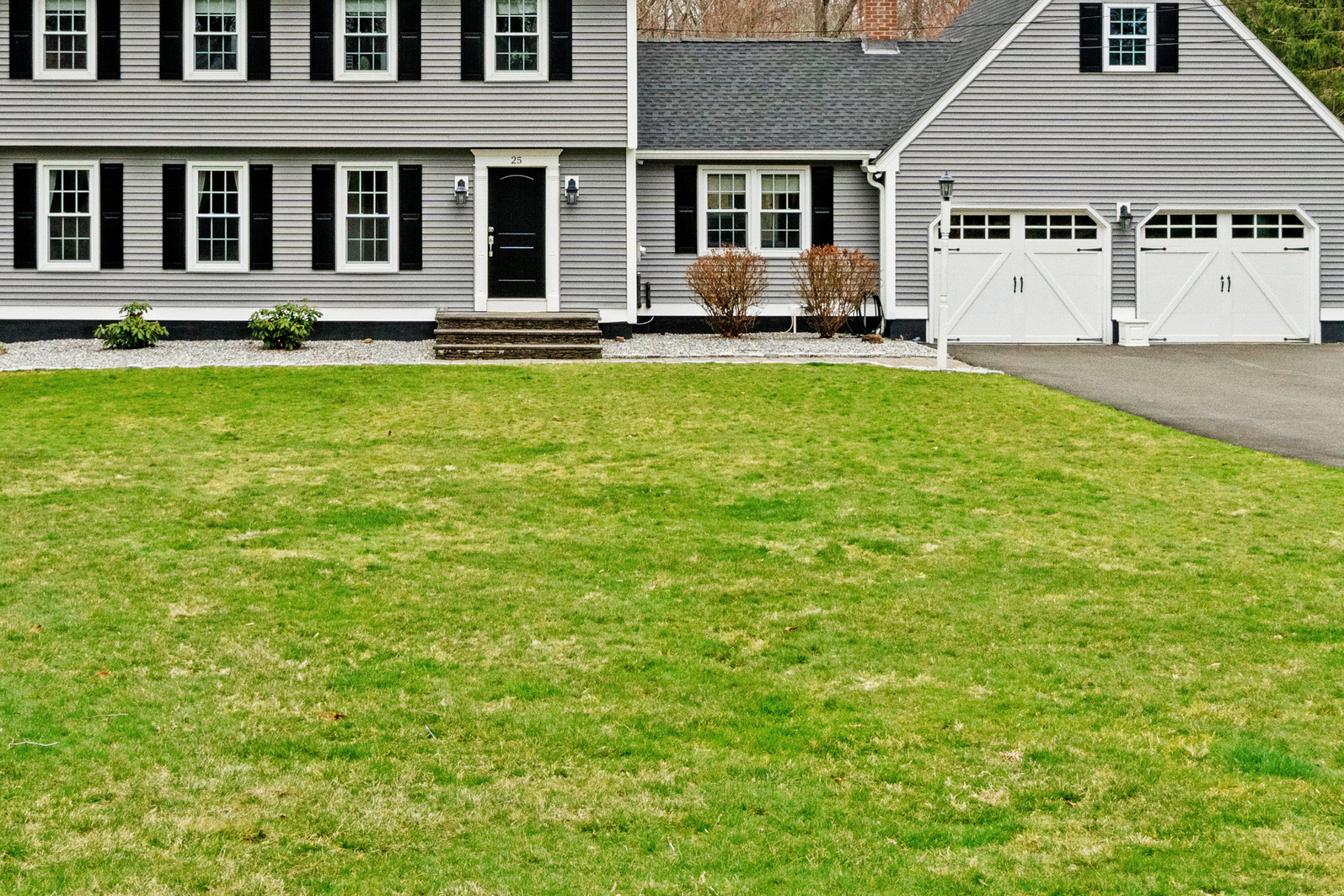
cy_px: 104
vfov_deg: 25.3
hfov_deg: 38.0
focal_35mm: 52
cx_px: 501
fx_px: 1941
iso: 800
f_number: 7.1
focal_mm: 18
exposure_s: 1/50
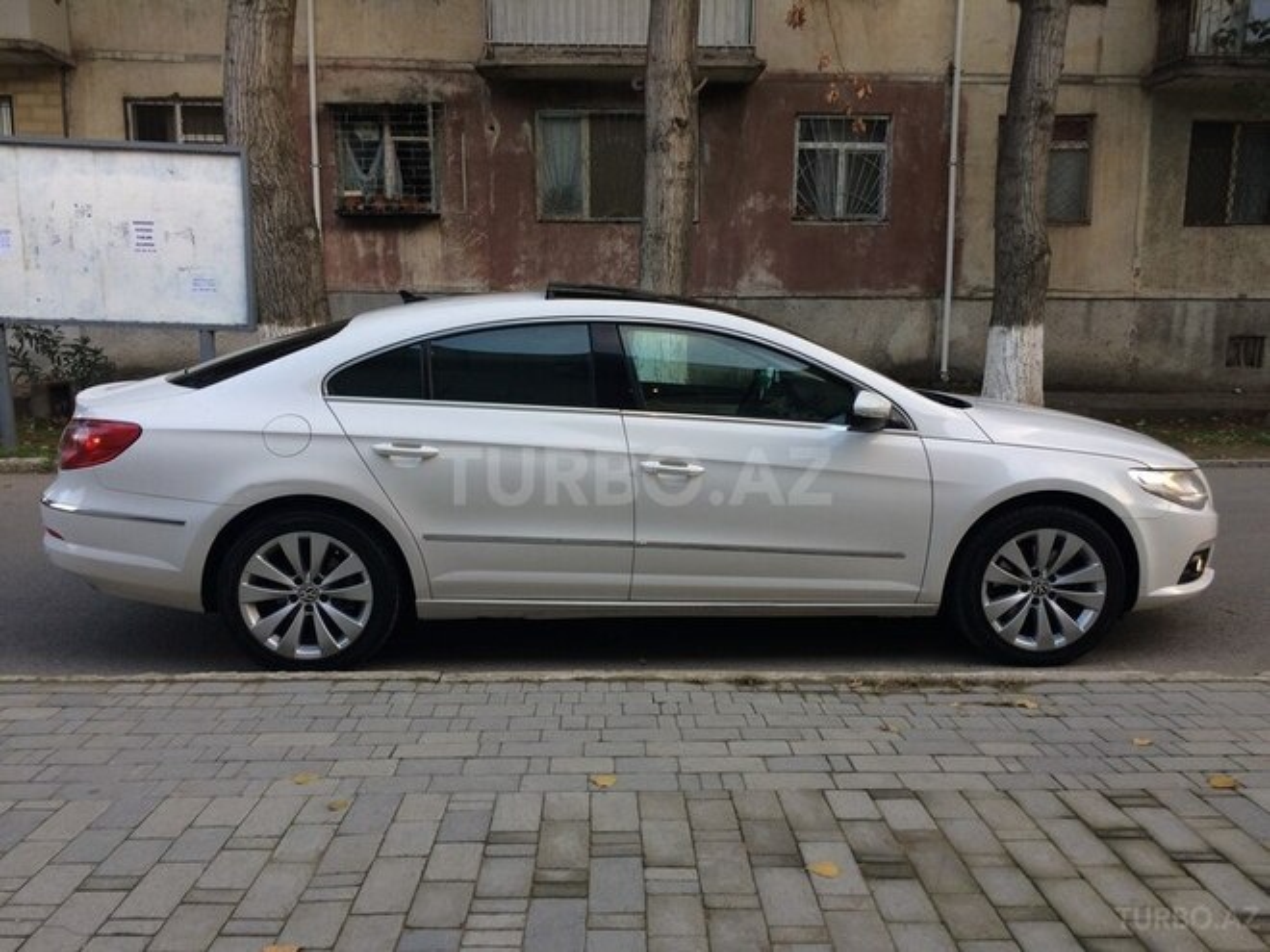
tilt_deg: -10.3
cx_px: 635
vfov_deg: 48.2
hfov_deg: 61.7
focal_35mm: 29
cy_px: 476
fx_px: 1064
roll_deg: -1.3
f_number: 2.2
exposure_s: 1/50
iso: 40
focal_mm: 4.15
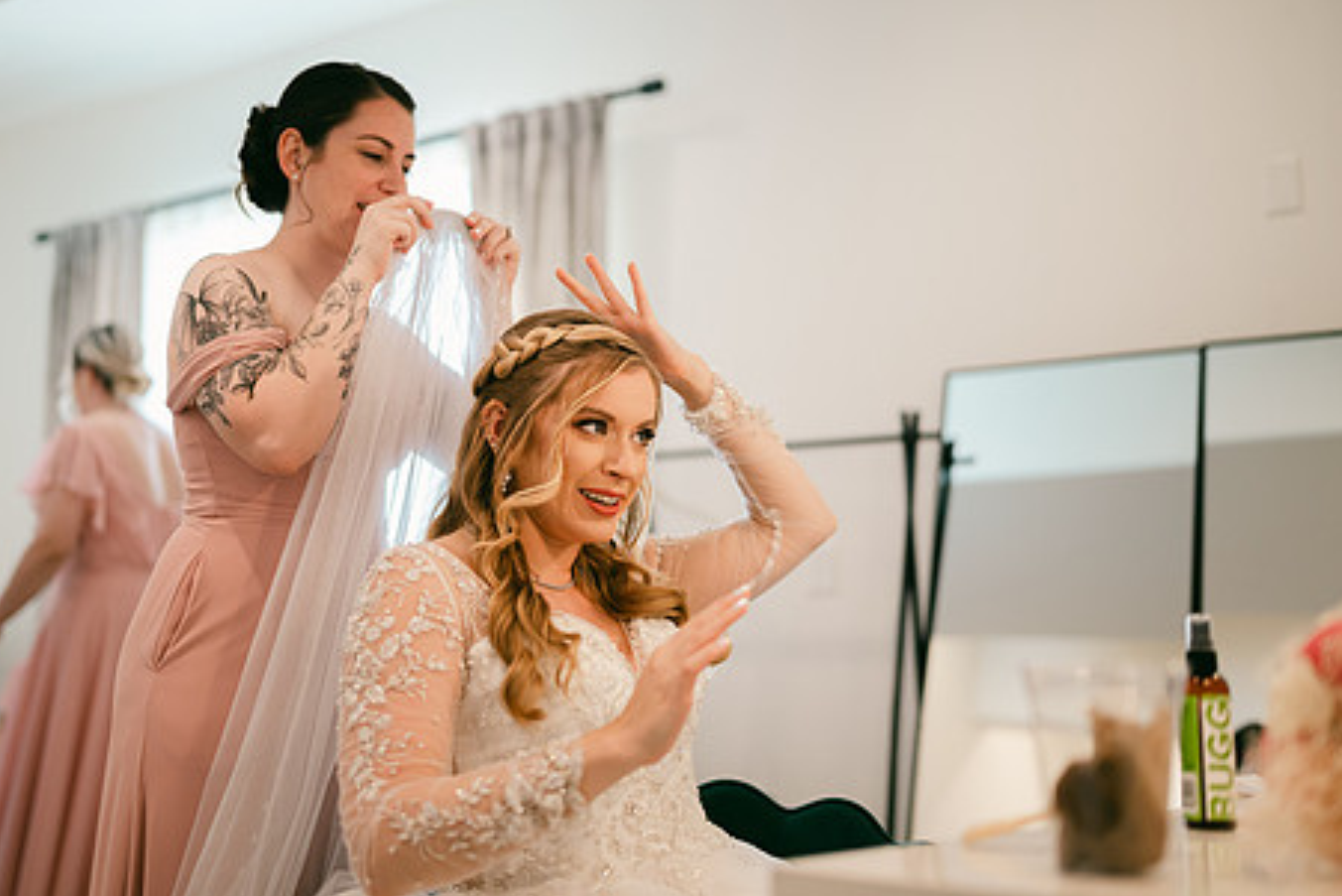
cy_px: 400
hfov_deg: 43.3
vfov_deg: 29.9
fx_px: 1678
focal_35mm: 45
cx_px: 506
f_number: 1.2
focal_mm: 35
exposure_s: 1/640
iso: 400
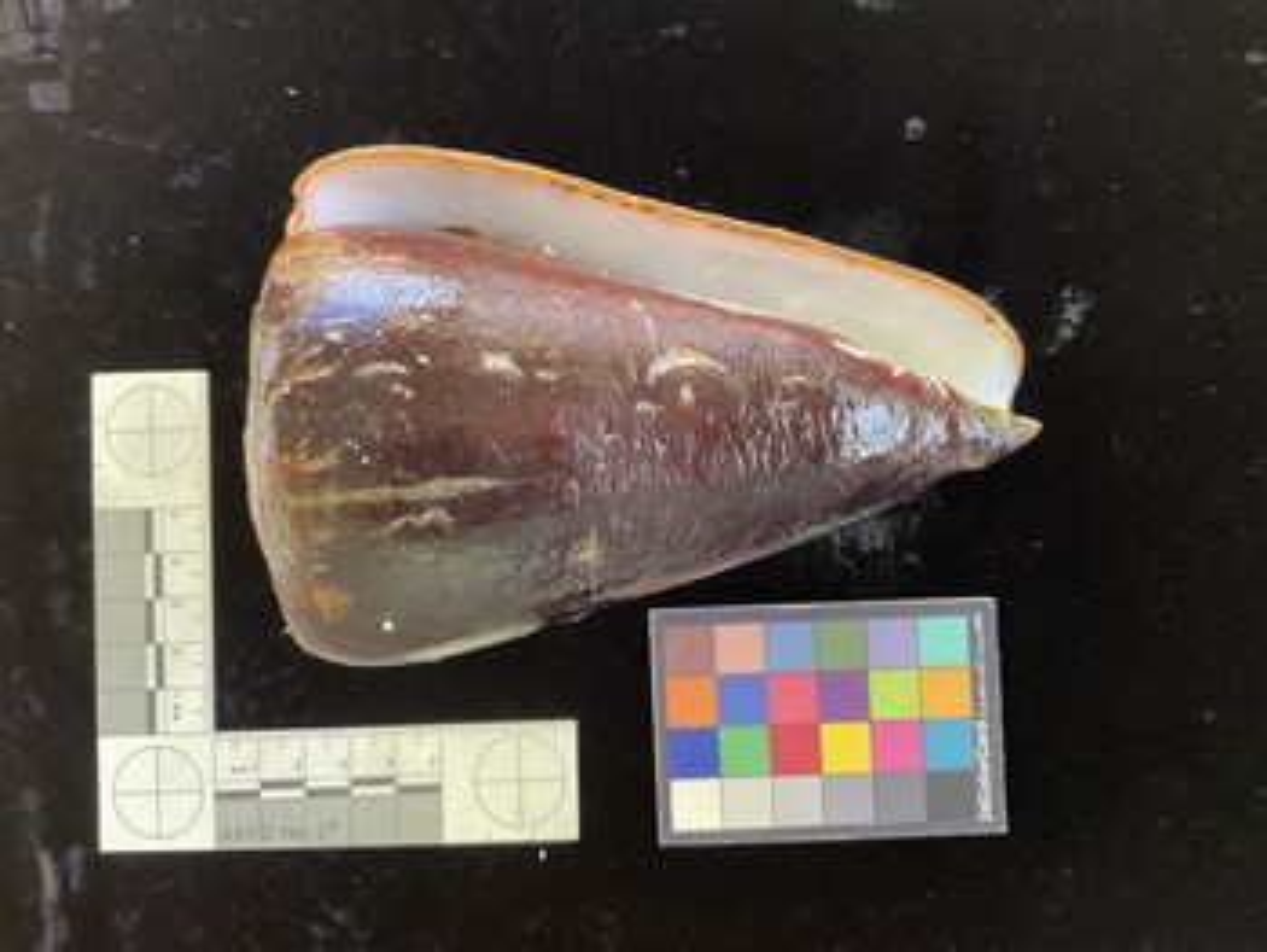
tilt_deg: -88.3
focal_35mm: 29
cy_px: 476
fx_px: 1062
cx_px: 634
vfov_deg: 48.3
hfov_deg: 61.6
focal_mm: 3
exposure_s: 1/50
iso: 100
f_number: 1.8
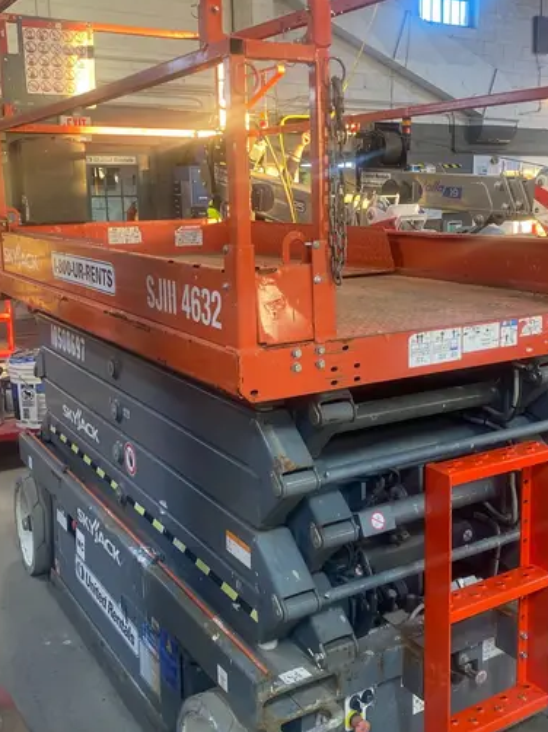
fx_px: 803
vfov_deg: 48.9
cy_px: 329
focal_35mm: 38
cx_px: 318
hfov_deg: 37.6
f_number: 1.8
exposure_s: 1/60
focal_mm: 4.25
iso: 160
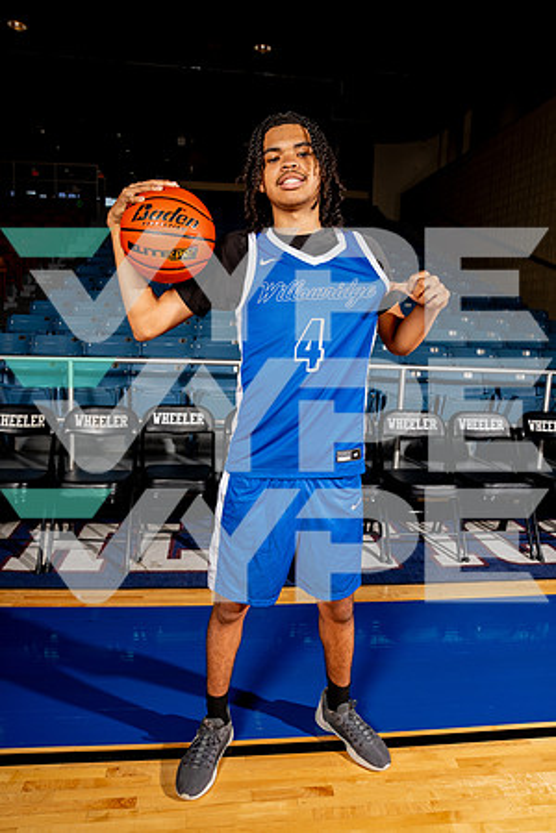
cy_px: 416
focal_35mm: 24
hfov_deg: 53.1
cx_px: 278
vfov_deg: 73.7
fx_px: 556
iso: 160
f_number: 7.1
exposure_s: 1/125
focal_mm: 24
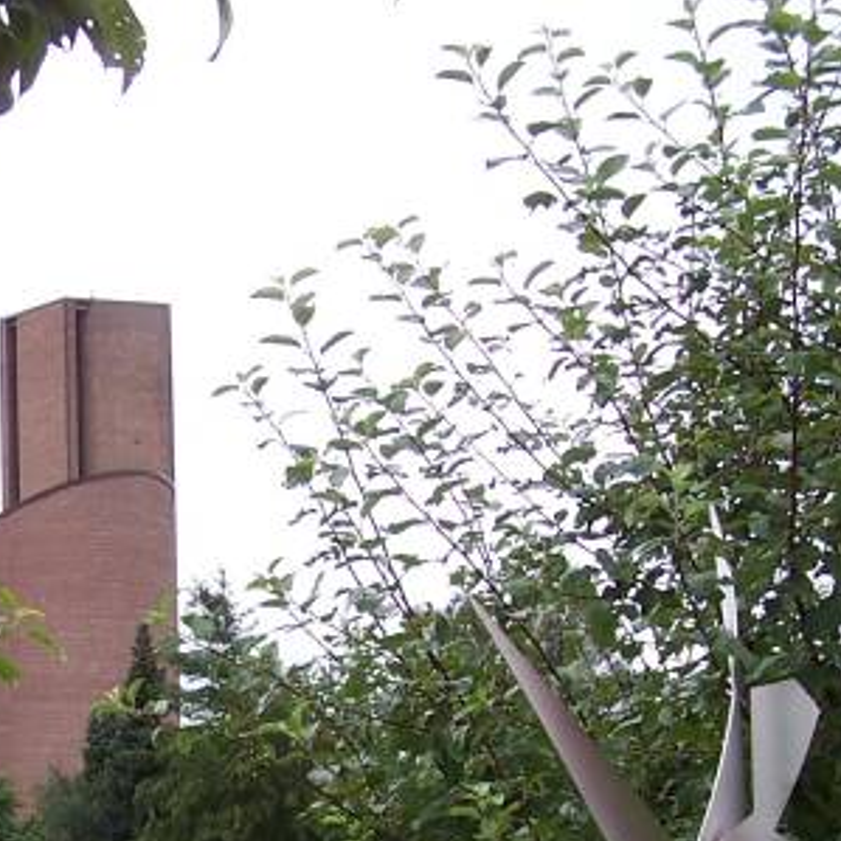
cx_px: 90
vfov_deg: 18.9
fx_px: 2474
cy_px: 793
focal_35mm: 90
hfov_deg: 19.0
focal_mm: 6.3
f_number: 2.8
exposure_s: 1/250
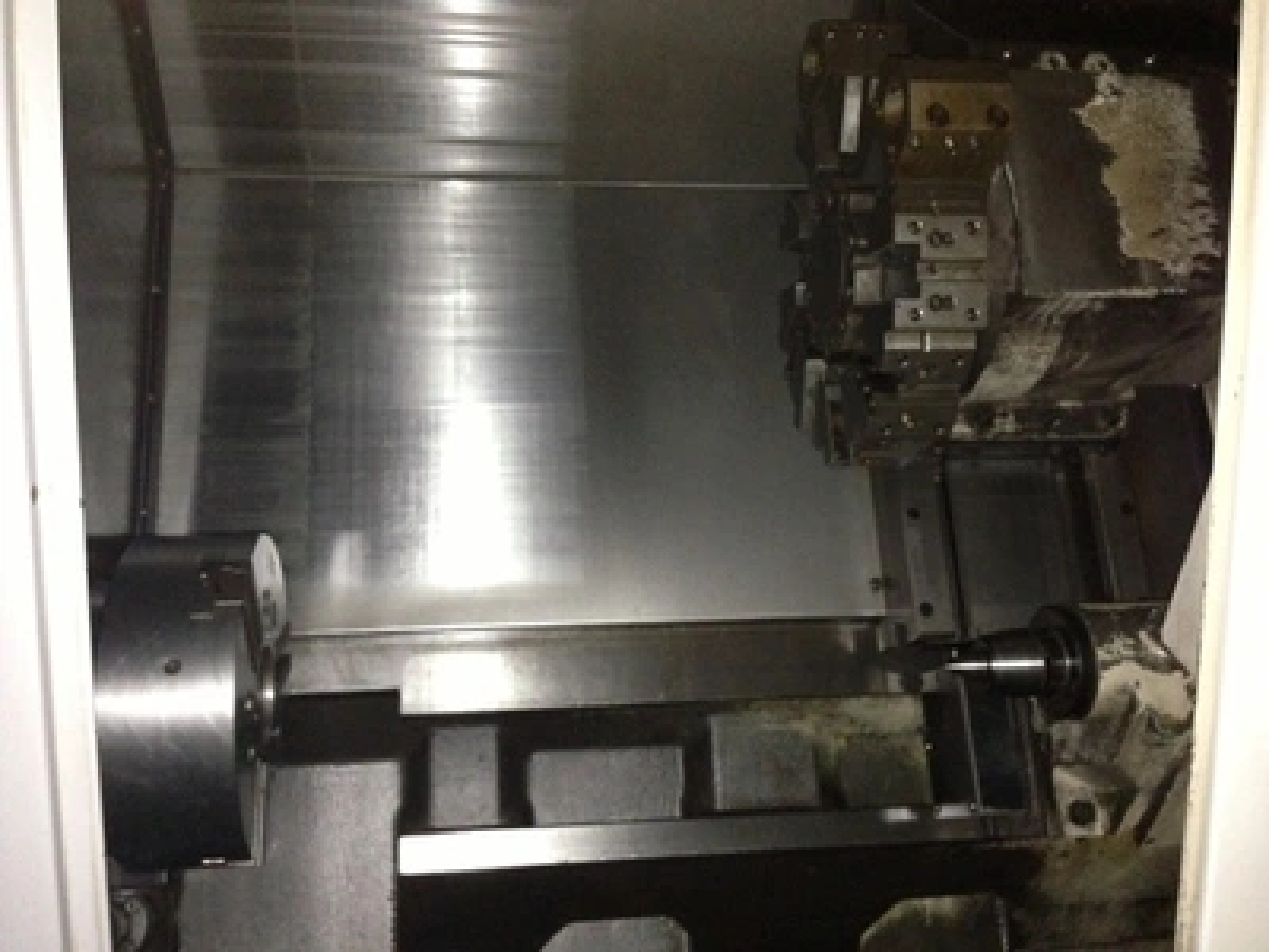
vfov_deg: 42.9
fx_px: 1210
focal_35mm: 33
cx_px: 634
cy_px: 476
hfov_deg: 55.4
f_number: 2.4
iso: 640
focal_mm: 4.13
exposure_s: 1/16
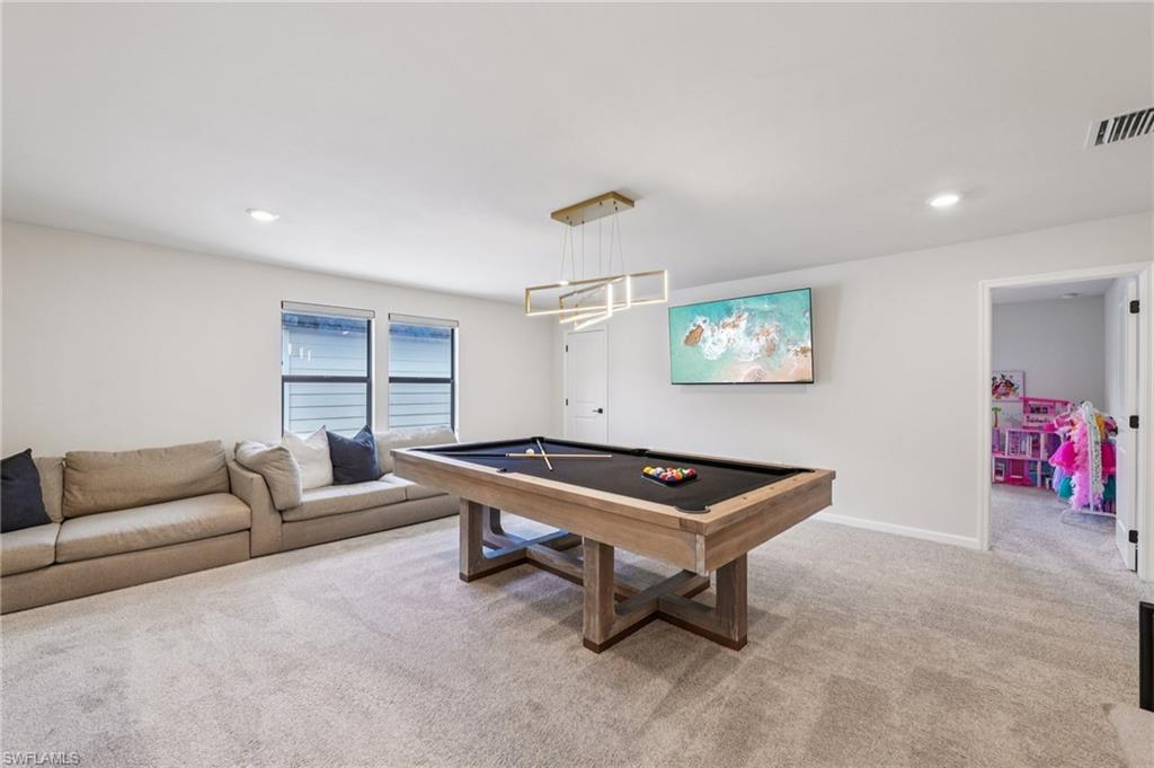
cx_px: 577
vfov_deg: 81.1
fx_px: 448
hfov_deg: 104.3
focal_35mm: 14
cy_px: 384
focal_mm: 14
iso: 400
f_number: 8
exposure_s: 1/15
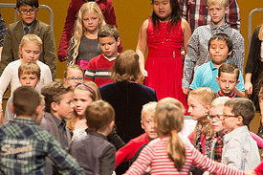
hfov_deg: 4.9
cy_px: 155
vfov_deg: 3.3
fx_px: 3081
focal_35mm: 422
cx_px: 195
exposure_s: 1/160
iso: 2500
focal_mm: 200
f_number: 2.8
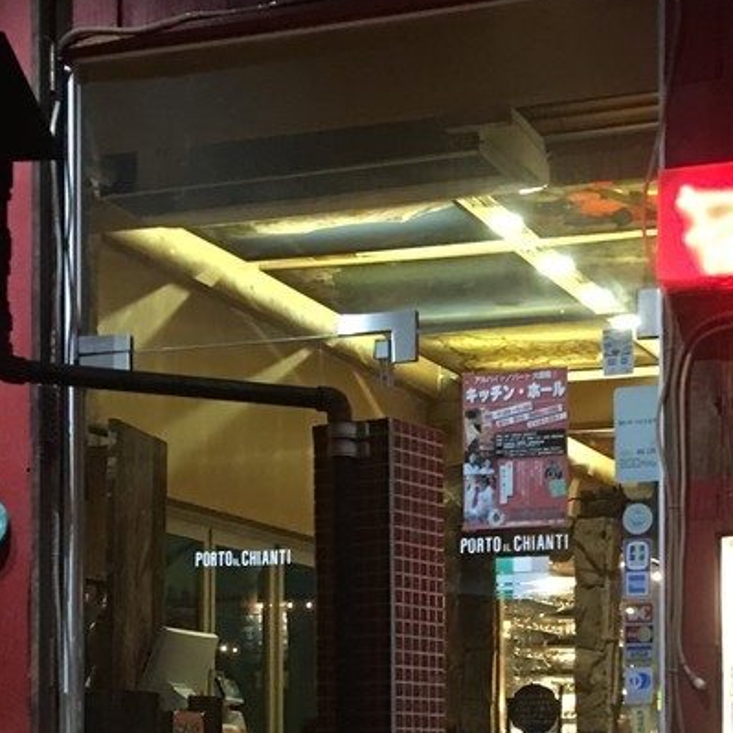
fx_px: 1845
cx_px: 507
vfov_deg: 21.8
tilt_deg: +3.4
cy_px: 713
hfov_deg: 22.4
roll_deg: +1.1
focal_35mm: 77
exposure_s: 1/4
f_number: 2.2
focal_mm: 4.15
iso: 50
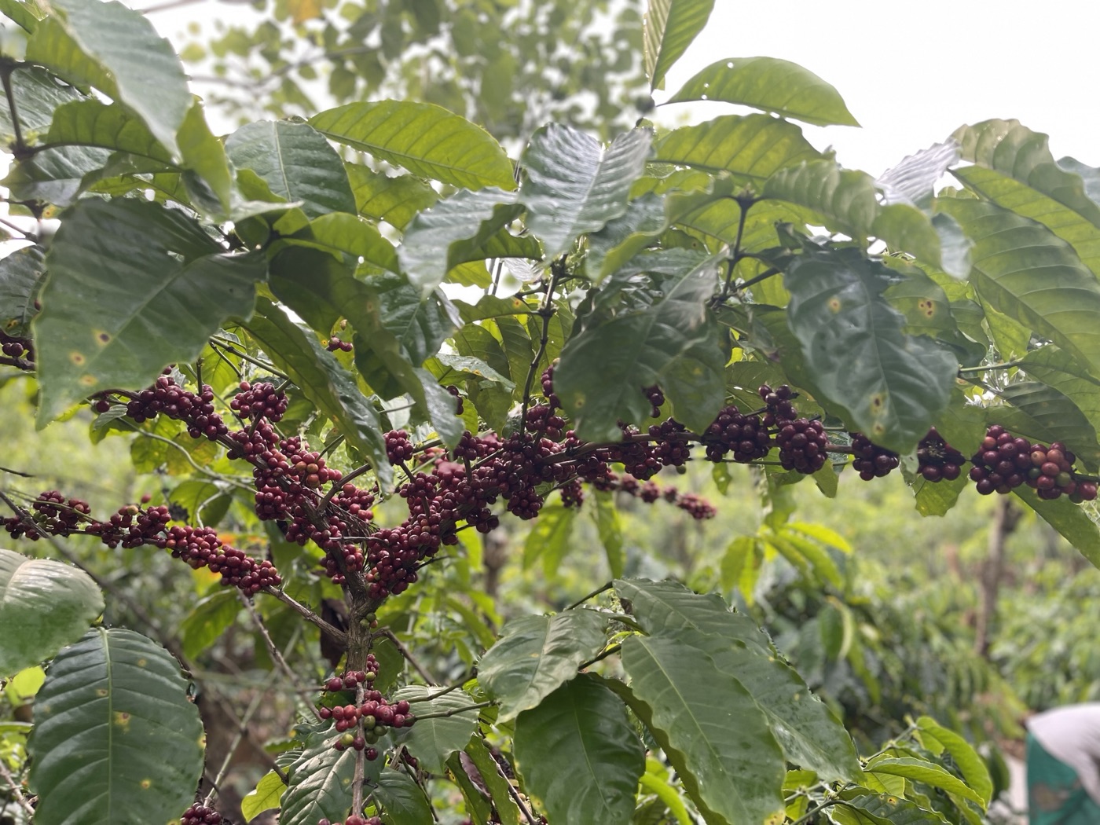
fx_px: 826
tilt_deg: +6.2
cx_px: 550
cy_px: 412
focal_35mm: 26
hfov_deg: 67.3
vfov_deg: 53.1
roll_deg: -2.8
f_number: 1.6
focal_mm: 5.1
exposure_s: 1/121
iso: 40
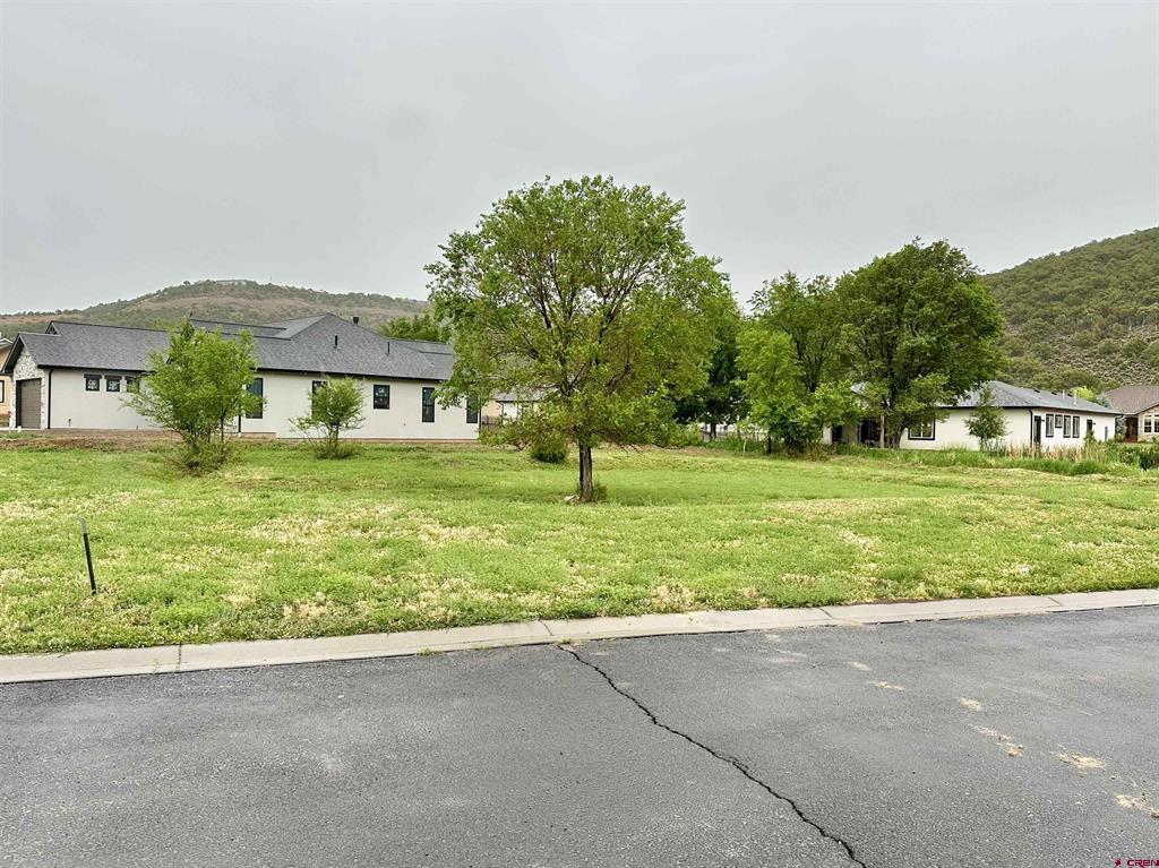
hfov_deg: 71.6
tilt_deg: -0.4
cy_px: 434
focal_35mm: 24
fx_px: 803
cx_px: 580
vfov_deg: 56.8
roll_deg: -0.8
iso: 80
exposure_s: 1/699
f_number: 1.78
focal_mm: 6.86
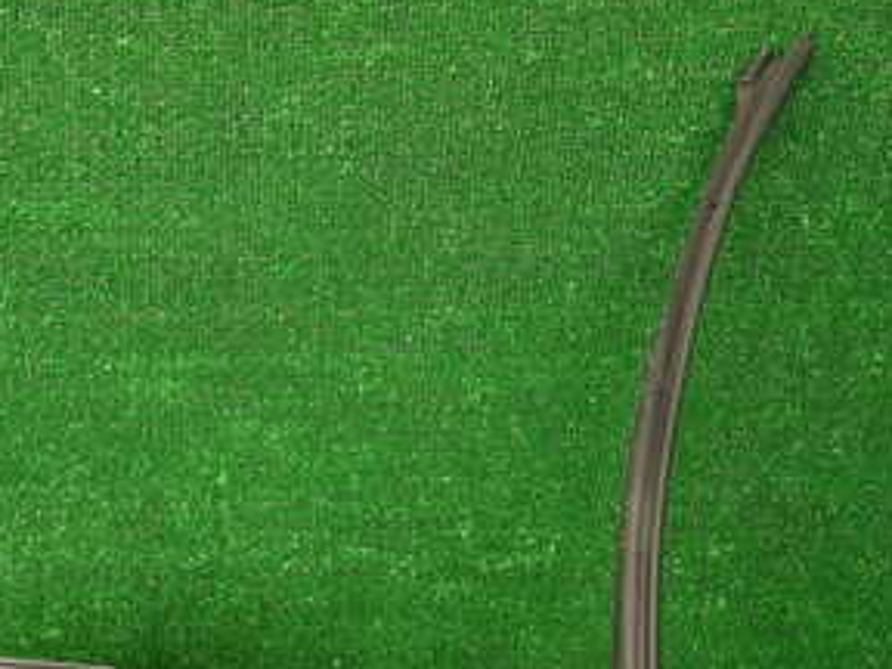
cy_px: 654
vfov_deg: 26.7
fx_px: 1340
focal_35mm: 52
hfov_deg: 35.4
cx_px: 152
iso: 100
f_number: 2
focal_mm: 4.5
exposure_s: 1/80
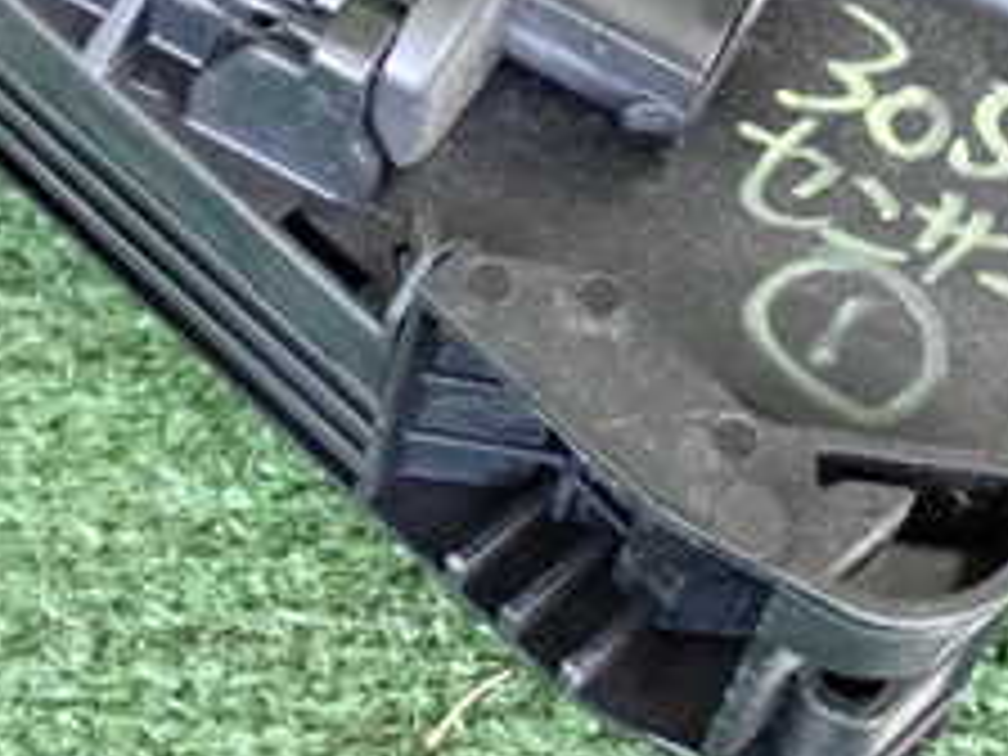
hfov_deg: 14.7
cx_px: 522
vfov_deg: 10.9
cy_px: -122
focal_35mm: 134
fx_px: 3902
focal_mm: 9.01
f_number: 3.2
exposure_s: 1/125
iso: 2500
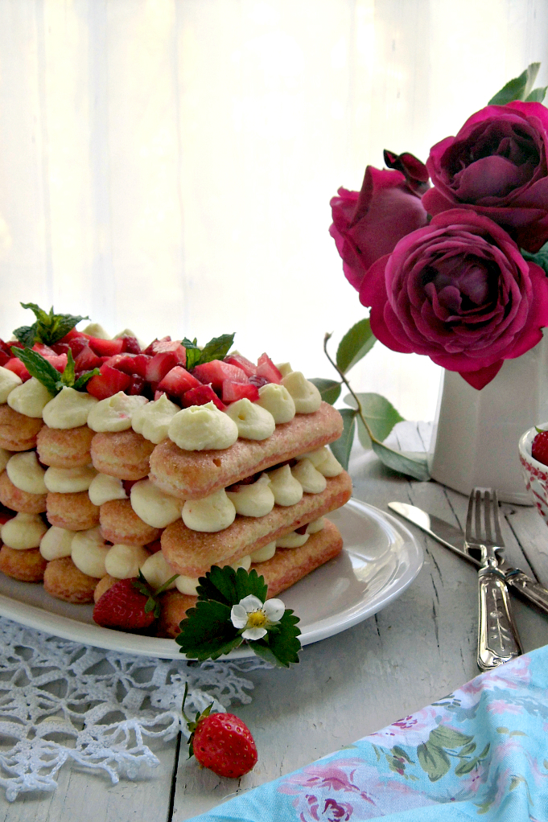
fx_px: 1119
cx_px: 283
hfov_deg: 27.5
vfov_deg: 40.3
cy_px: 411
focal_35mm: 49
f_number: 3.4
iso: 100
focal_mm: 8.3
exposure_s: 1/60
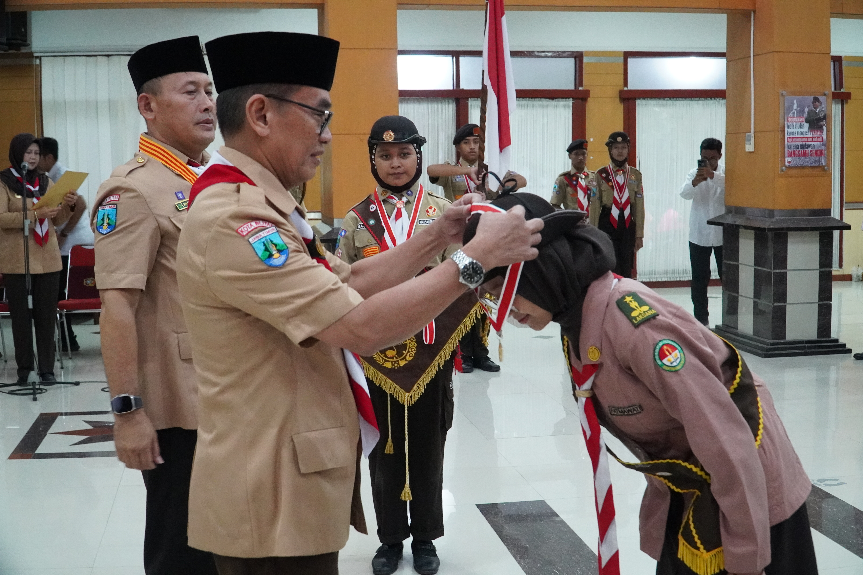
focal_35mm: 45
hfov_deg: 43.6
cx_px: 432
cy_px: 288
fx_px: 1079
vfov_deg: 29.9
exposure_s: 1/100
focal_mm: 30
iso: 8000
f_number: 5.6
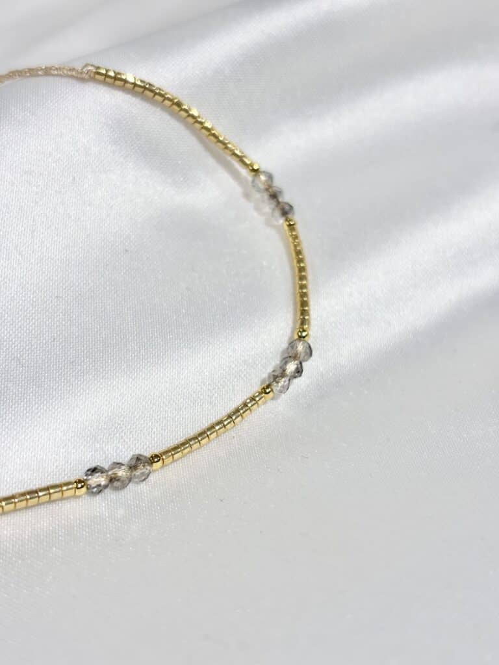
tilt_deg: -42.7
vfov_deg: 36.8
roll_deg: +10.2
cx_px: 250
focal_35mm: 52
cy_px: 332
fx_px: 999
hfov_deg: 28.0
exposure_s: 1/311
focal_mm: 5.96
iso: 32
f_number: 1.6
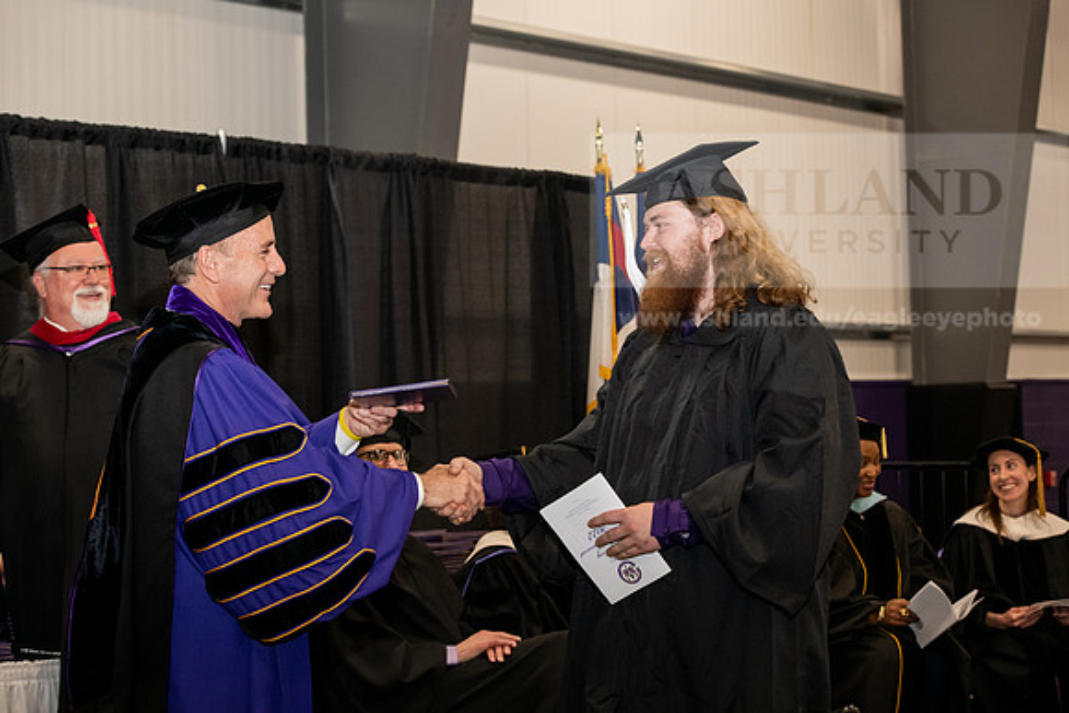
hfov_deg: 28.8
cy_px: 356
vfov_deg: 19.5
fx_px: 2079
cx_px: 534
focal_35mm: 70
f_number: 5.6
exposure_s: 1/200
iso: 2500
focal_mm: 70
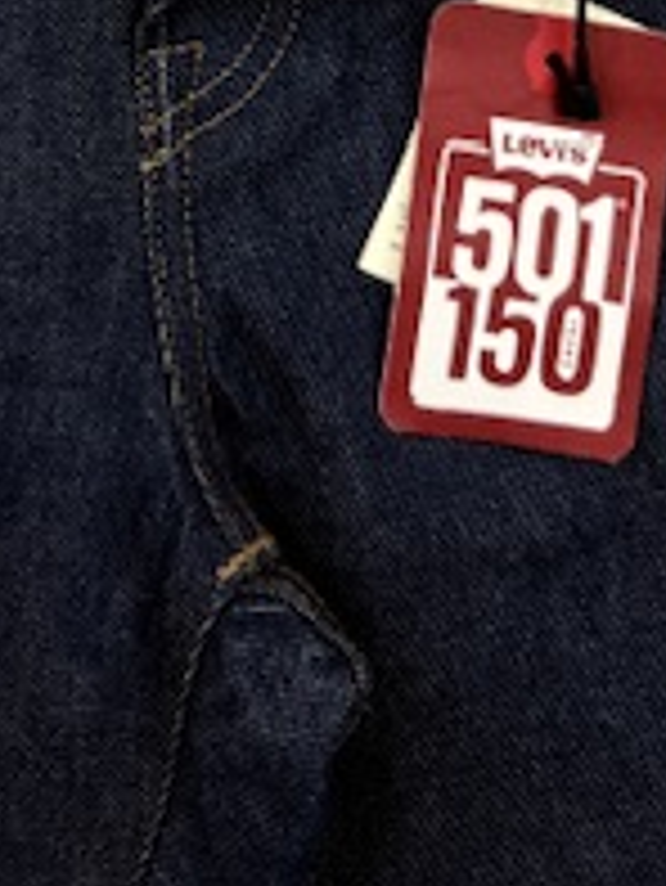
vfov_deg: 21.0
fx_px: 1999
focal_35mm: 78
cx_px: 130
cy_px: -463
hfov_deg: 18.7
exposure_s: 1/207
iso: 64
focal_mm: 6.76
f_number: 1.78
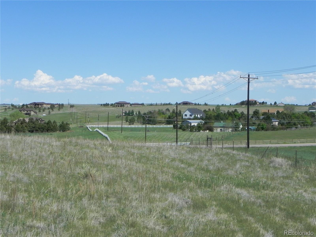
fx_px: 602
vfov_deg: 22.3
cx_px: 158
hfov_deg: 29.4
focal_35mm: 66
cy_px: 118
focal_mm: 11.8
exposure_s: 1/430
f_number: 8
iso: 160
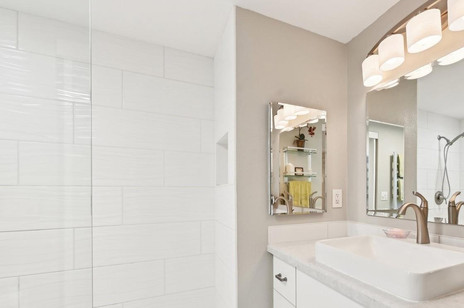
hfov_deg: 80.5
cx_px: 318
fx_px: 257
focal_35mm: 20
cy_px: 192
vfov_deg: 61.0
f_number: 8
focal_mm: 14
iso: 400
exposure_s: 1/30
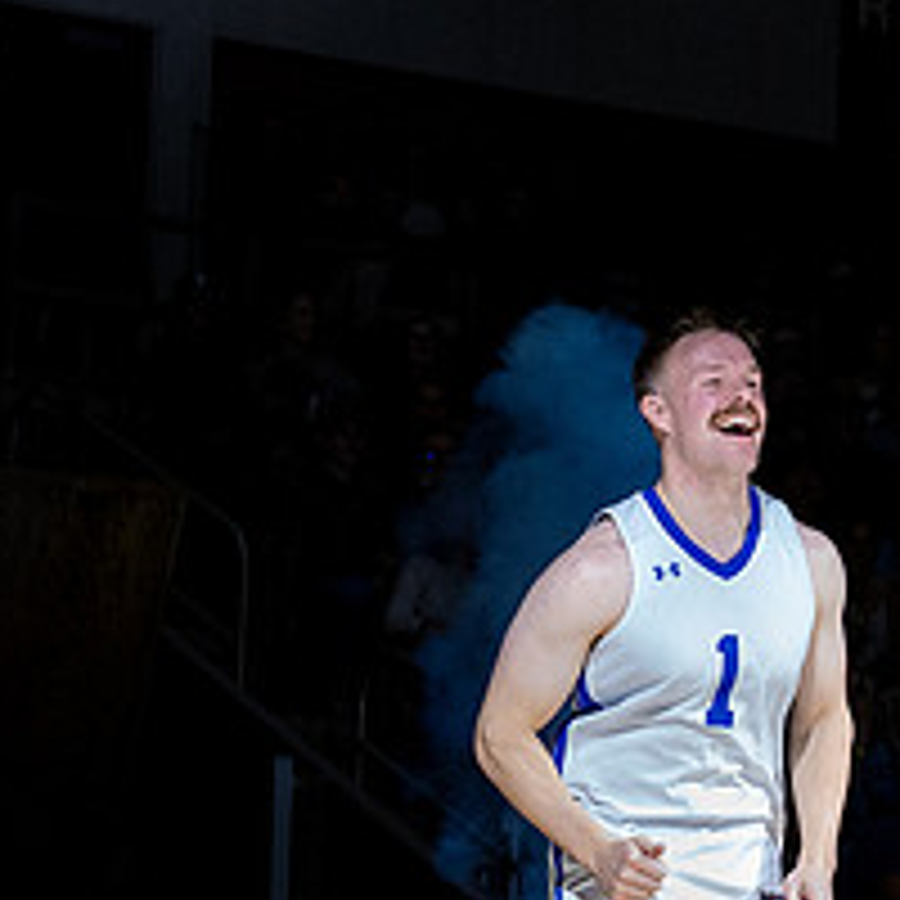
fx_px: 4000
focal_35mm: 136
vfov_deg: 12.8
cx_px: 757
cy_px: 506
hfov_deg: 12.8
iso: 4000
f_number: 2.8
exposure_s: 1/1600
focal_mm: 34
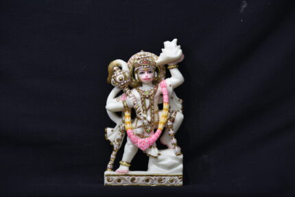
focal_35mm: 112
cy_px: 98
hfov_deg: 18.3
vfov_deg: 12.2
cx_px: 148
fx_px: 918
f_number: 4
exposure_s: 1/500
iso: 1000
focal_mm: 112
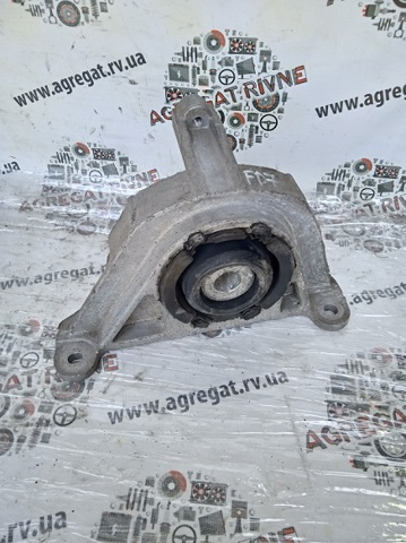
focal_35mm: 28
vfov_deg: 63.5
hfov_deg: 49.7
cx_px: 203
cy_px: 272
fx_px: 439
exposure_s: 1/100
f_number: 2.2
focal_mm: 3.43
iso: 155
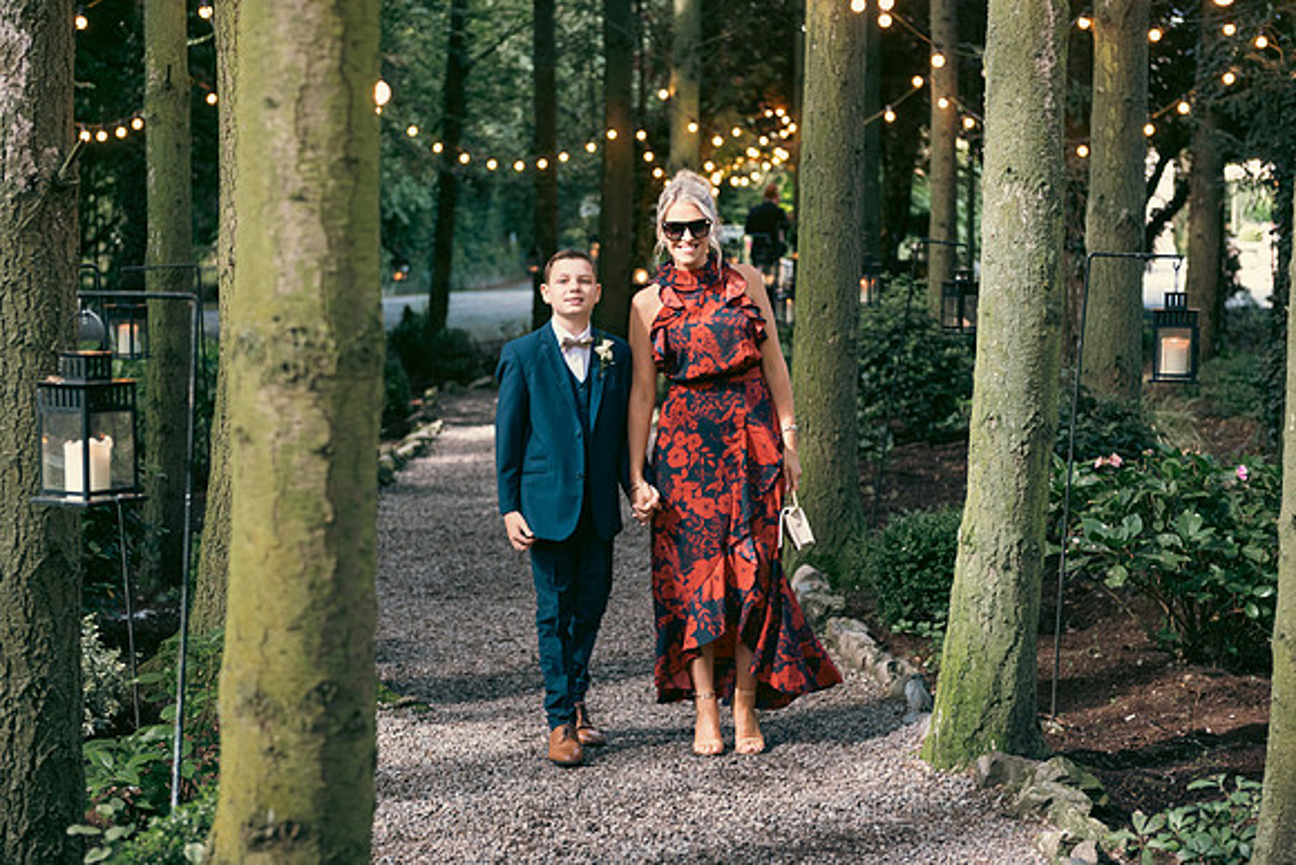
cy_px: 432
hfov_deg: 28.8
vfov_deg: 19.5
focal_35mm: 70
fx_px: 2520
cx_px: 648
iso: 250
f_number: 3.5
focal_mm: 70
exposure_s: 1/160
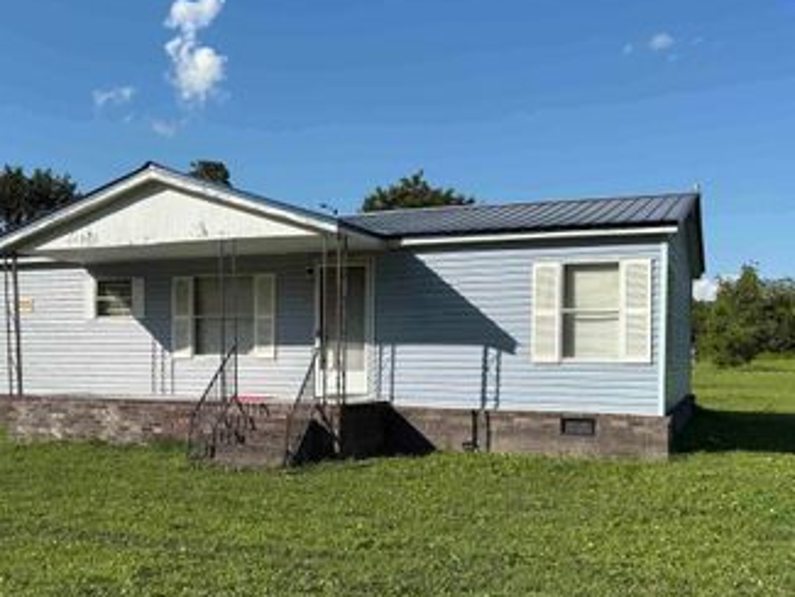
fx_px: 919
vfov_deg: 35.8
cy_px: 363
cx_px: 291
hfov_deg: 46.3
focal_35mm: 40
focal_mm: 5.96
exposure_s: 1/3937
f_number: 1.6
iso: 50
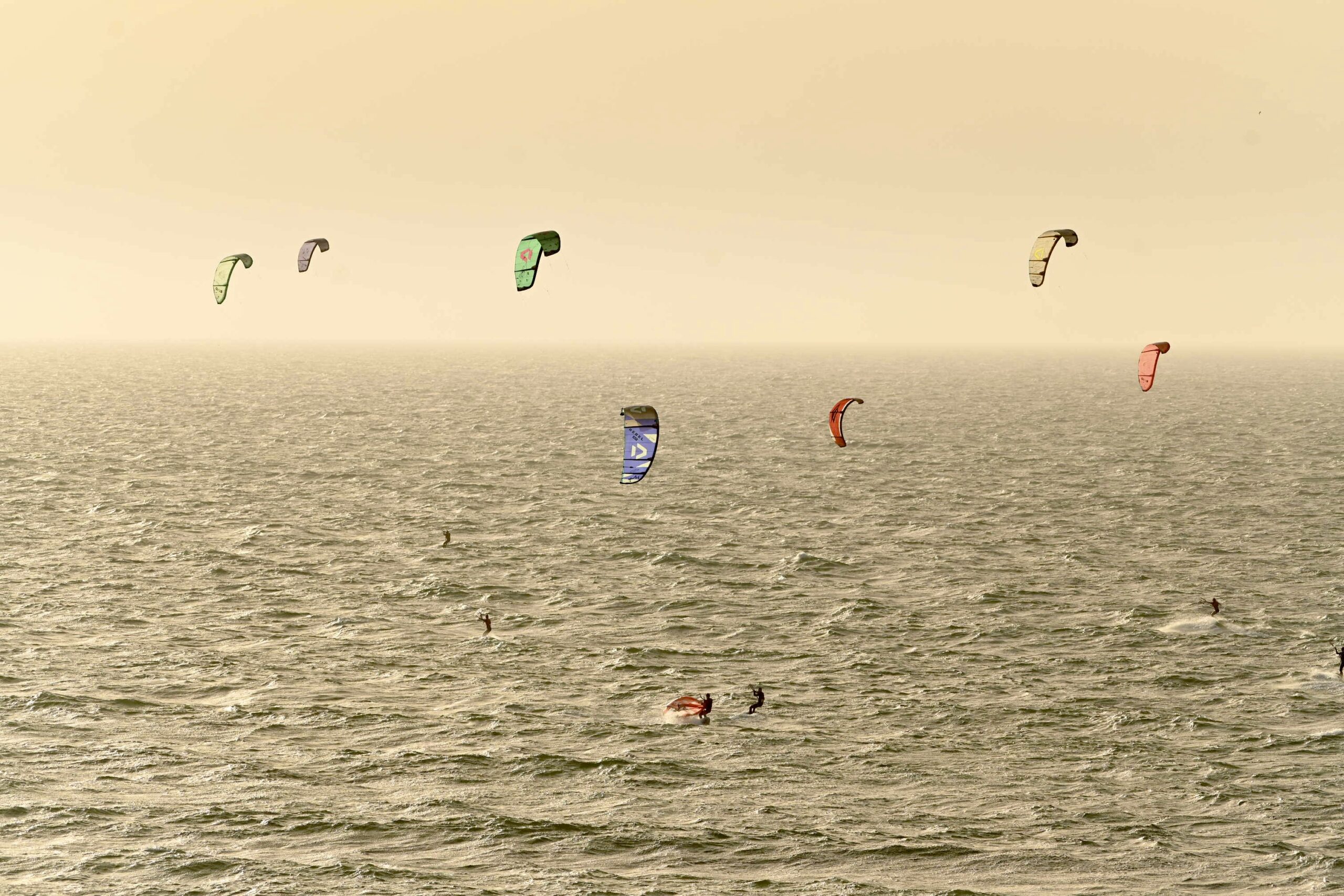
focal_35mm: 200
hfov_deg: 10.3
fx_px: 7467
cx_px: 672
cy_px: 448
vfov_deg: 6.9
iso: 200
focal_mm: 200
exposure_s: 1/2000
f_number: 5.6
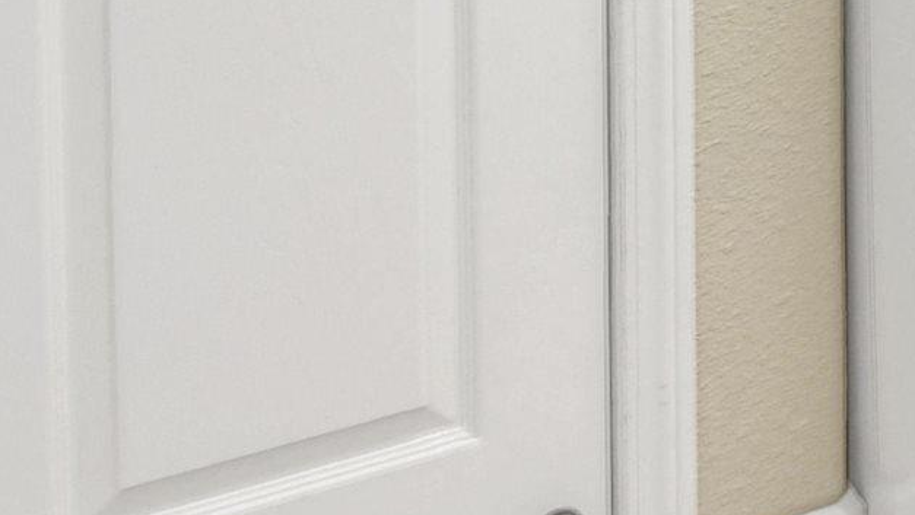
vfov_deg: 12.3
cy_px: -732
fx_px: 1869
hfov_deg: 22.0
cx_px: 1435
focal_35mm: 77
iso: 1000
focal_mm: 10
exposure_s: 1/100
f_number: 5
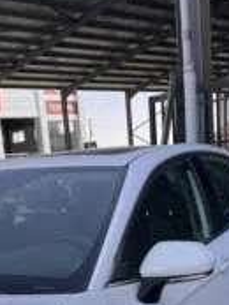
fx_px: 529
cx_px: 93
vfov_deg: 30.1
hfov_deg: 24.4
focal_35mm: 60
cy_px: 300
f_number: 1.5
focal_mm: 5.7
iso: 50
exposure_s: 1/2208
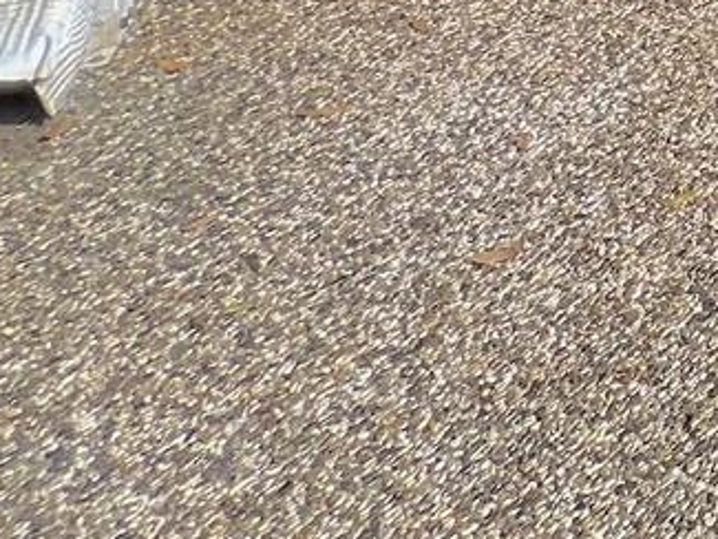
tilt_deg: +1.3
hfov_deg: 16.2
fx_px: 1328
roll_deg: +0.6
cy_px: -718
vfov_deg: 15.0
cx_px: 1639
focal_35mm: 64
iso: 32
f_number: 1.8
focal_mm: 1.57
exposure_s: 1/547
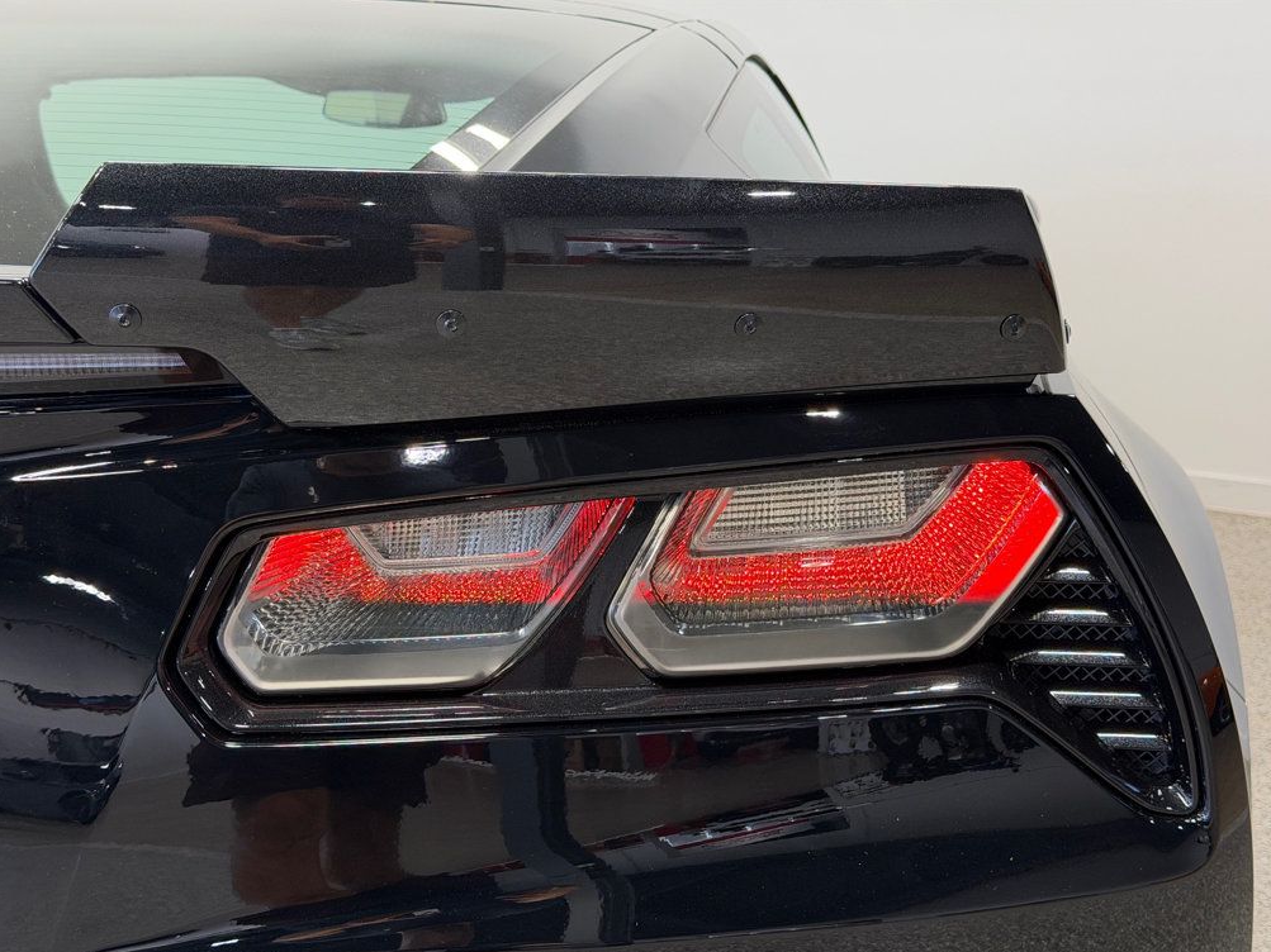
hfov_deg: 38.9
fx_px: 1799
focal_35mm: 49
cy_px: 485
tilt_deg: -13.5
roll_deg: -1.0
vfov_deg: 29.7
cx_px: 645
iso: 100
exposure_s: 1/120
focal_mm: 6.76
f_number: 1.78
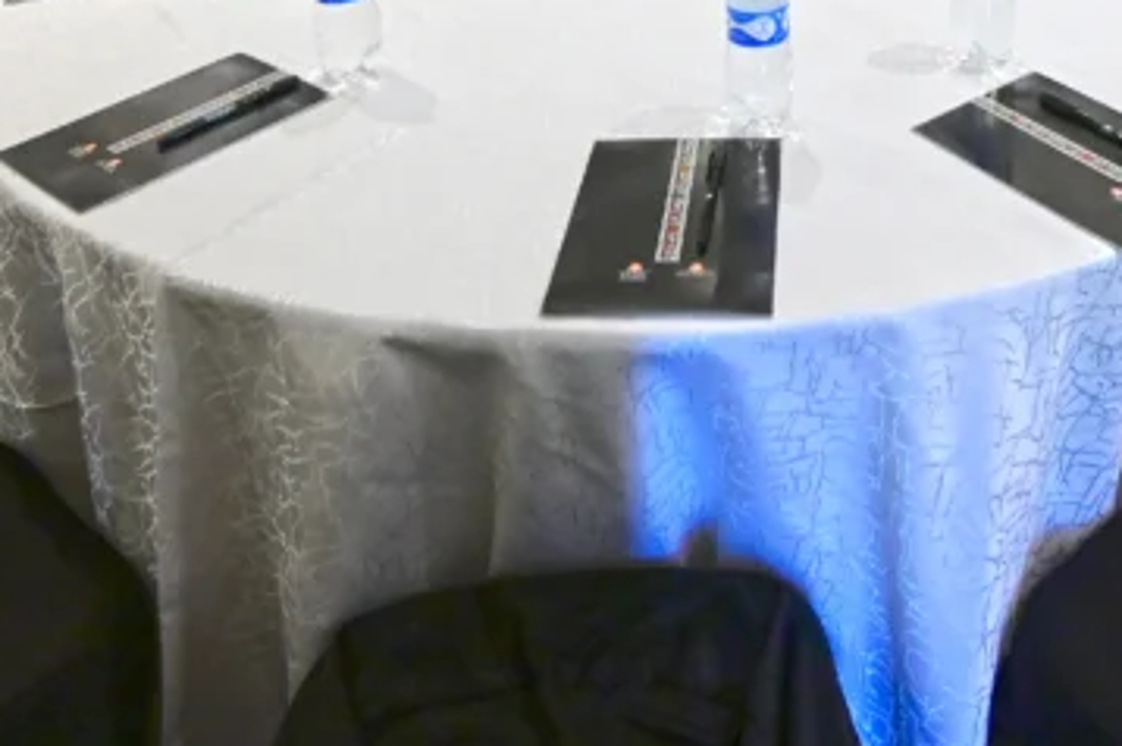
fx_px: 1290
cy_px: -271
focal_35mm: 41
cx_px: 805
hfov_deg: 45.8
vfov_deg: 26.4
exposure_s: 1/200
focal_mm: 14.5
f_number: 4
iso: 5000
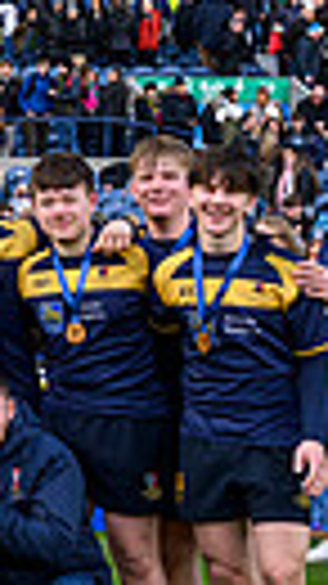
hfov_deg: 7.7
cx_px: -700
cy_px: 232
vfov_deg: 15.9
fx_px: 2090
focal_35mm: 135
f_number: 5
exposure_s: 1/800
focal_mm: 27.5
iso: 1250
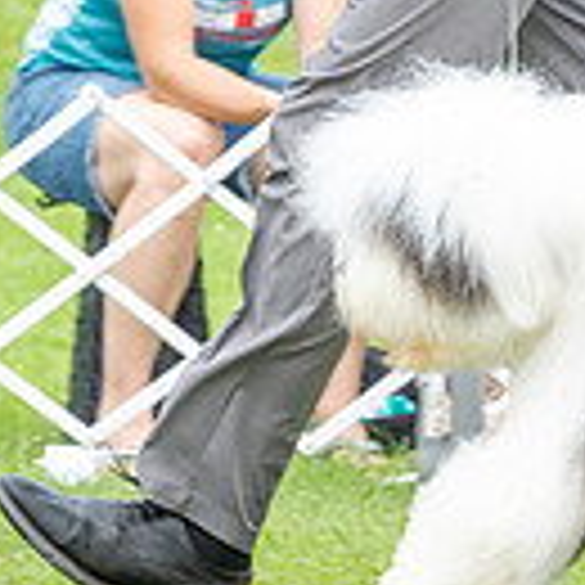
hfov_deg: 2.7
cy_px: -147
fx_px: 12237
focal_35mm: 640
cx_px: 644
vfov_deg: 2.7
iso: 400
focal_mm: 129
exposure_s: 1/400
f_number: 5.6
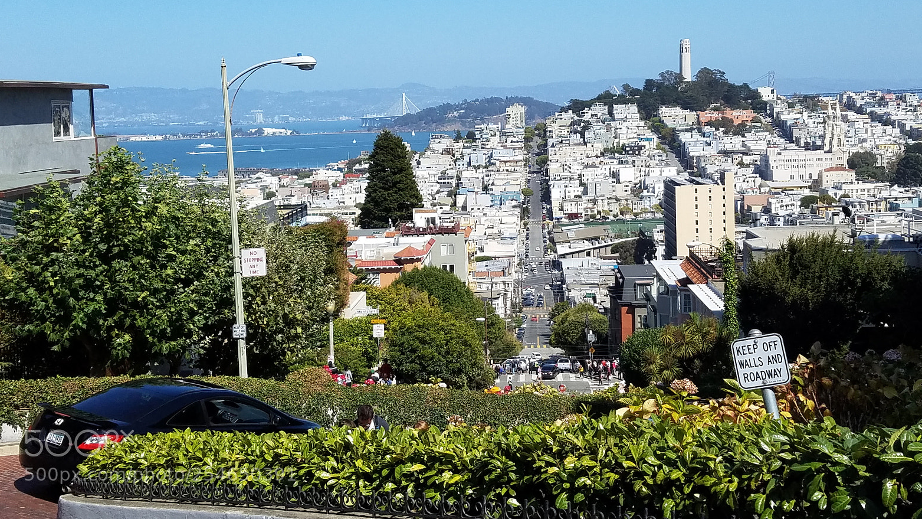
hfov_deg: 66.1
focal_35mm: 29
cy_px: 167
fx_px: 709
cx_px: 460
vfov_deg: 39.6
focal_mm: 4.2
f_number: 1.7
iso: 50
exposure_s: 1/3288
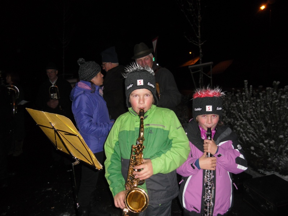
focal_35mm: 27
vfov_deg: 51.4
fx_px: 225
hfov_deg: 65.3
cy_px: 108
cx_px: 144
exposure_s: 1/60
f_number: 3.2
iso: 200
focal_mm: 4.9
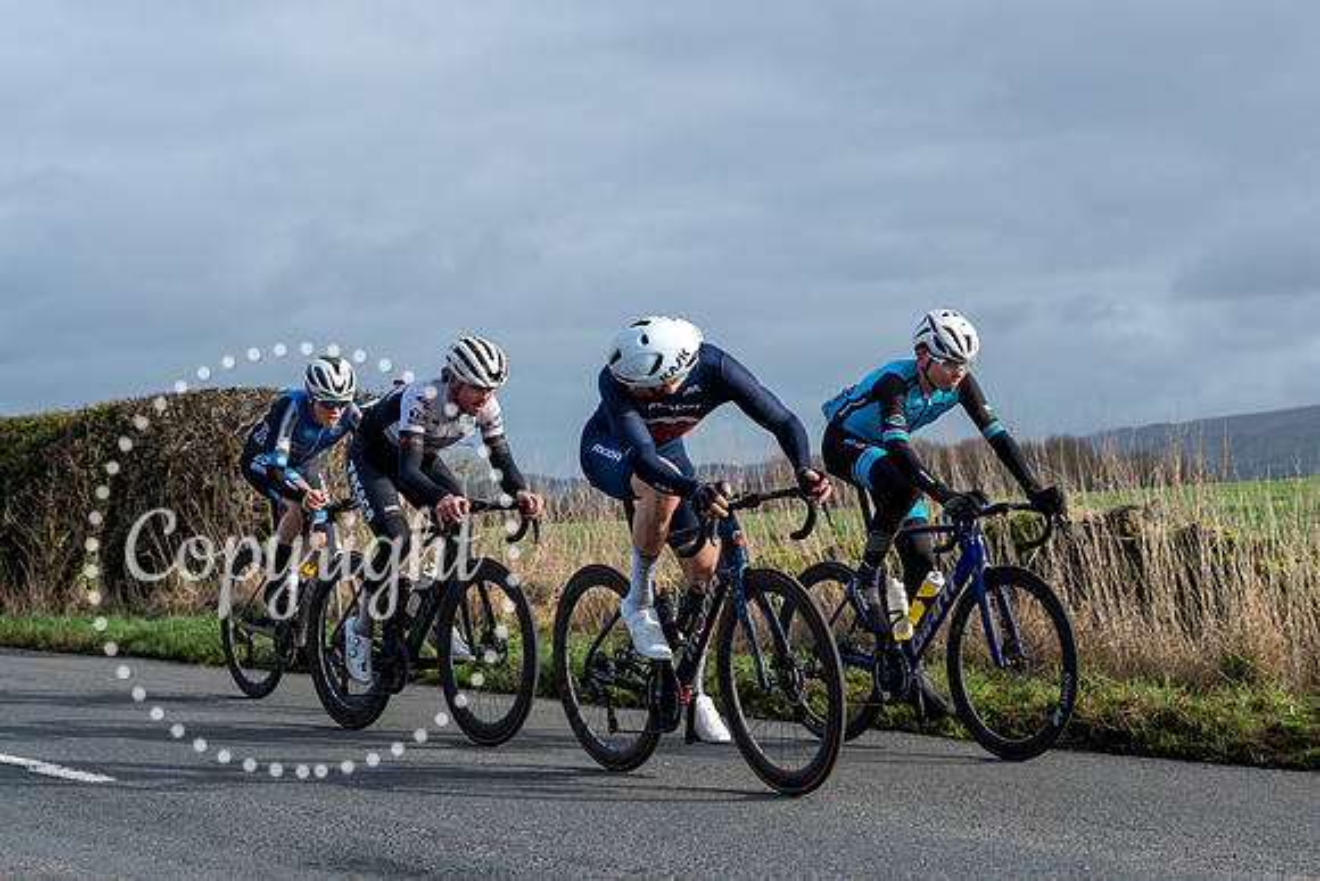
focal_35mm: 78
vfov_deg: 17.6
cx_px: 740
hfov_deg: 26.1
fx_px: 2846
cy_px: 377
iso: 125
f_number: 4.5
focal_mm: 48
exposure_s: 1/1000
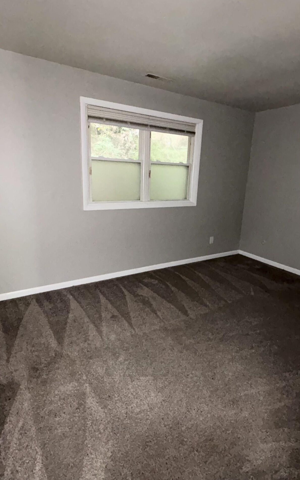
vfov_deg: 85.1
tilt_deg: -14.5
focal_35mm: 20
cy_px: 239
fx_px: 262
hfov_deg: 59.6
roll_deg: -2.2
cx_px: 161
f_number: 2.2
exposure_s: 1/30
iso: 250
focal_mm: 2.22
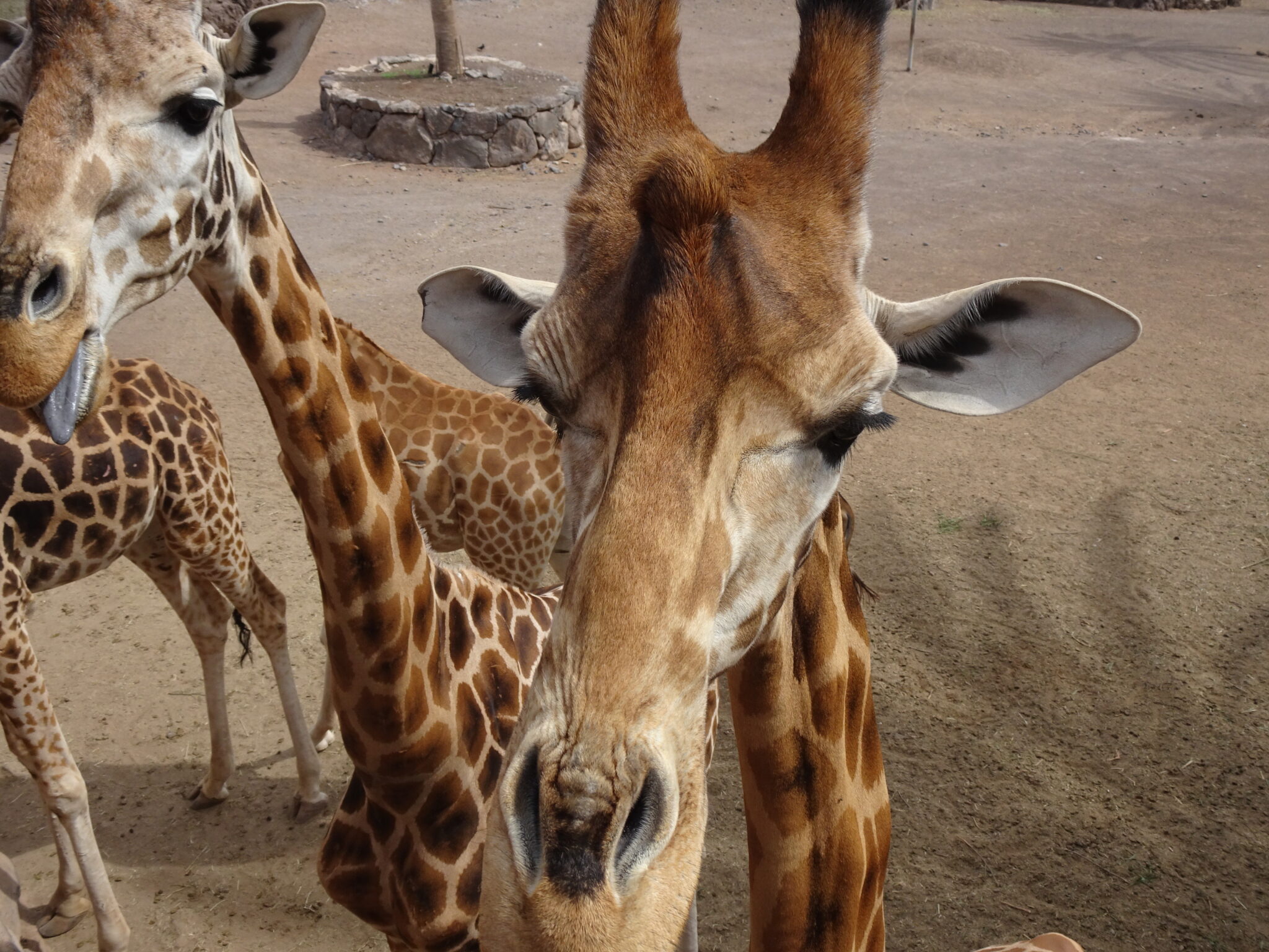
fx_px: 1210
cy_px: 476
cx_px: 634
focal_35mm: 33
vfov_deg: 42.9
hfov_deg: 55.4
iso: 80
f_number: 4
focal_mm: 5.61
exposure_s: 1/500
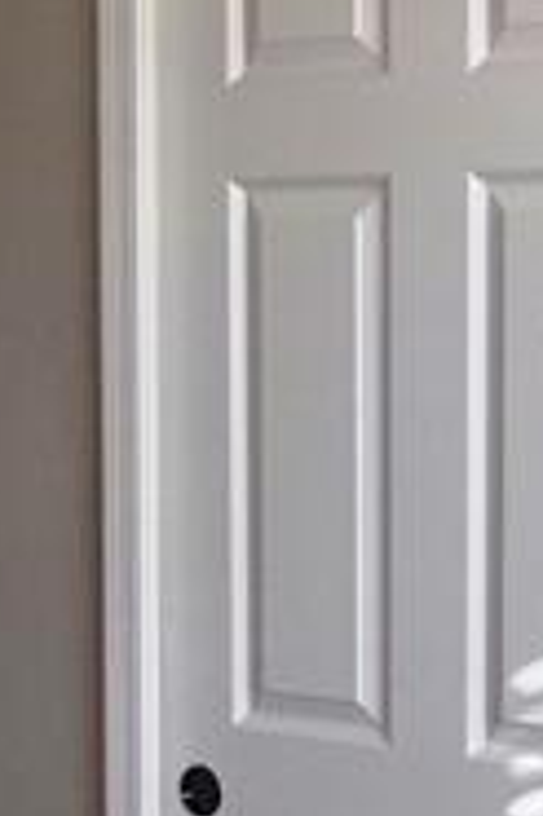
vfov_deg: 17.0
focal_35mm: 119
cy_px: 701
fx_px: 2697
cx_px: 212
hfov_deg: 11.5
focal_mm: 5.9
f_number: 3.4
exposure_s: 1/45
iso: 160
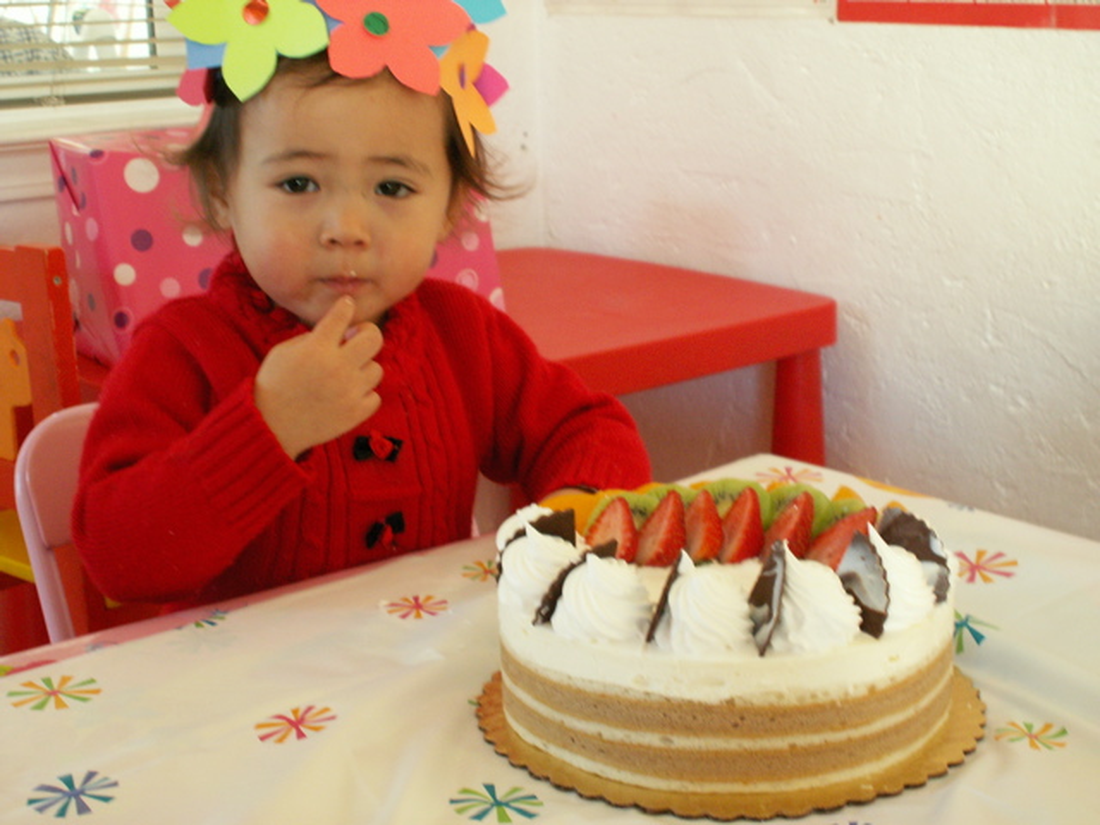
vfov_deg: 27.5
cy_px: 412
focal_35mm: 53
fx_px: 1684
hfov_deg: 36.2
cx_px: 550
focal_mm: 8.78
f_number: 3.2
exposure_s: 1/15
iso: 160
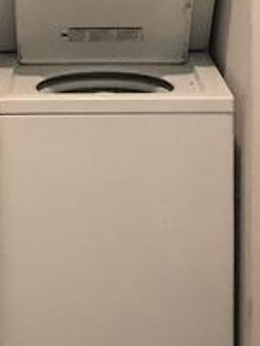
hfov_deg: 13.8
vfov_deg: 17.5
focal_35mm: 107
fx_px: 1070
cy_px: -72
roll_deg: -0.5
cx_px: 77
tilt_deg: -3.2
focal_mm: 3.99
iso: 80
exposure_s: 1/15
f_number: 1.8
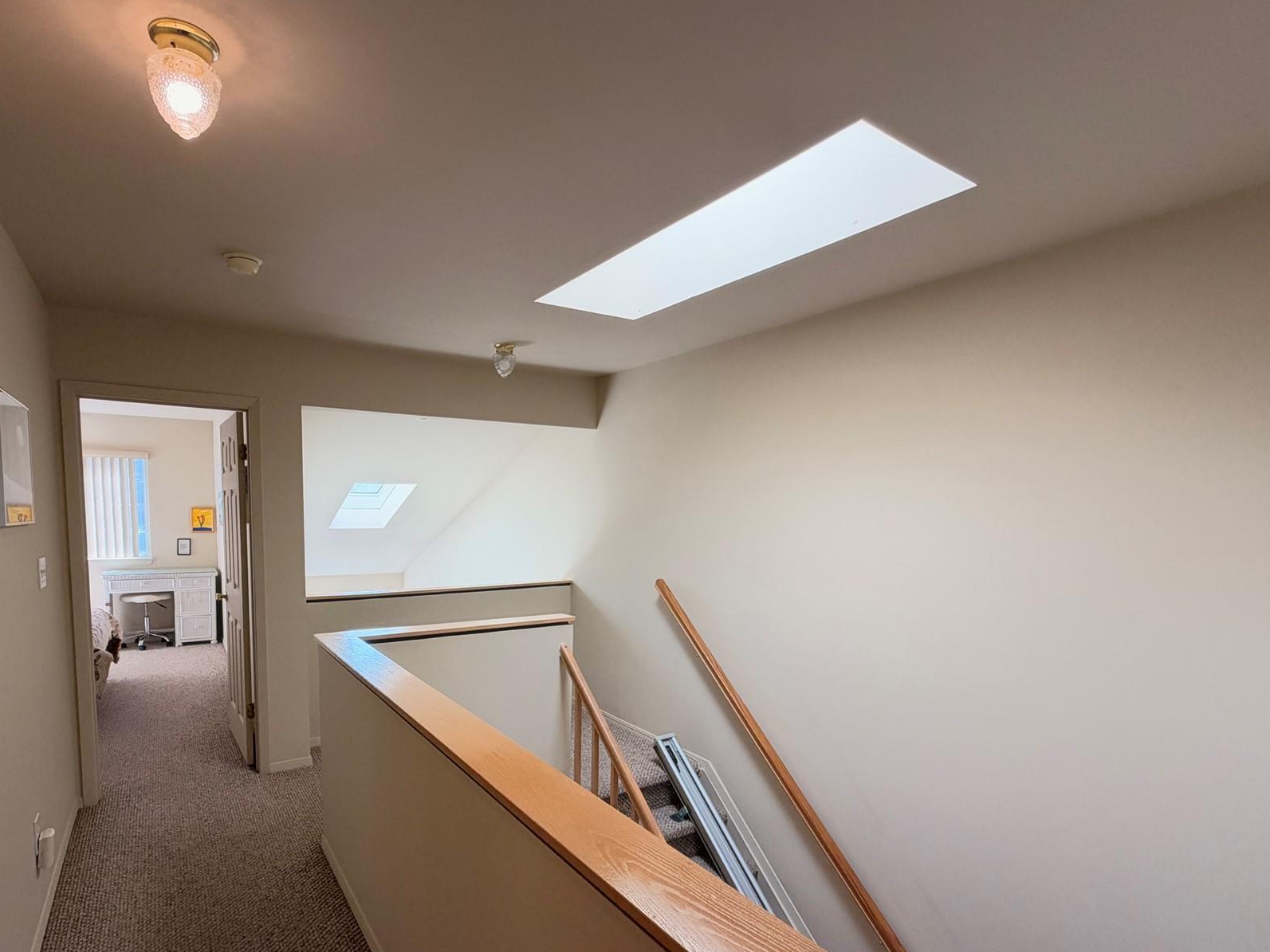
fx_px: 660
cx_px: 552
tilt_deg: -4.3
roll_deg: -1.0
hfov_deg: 87.3
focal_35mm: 18
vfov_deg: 70.9
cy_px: 566
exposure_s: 1/121
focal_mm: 2.22
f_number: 2.2
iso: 125
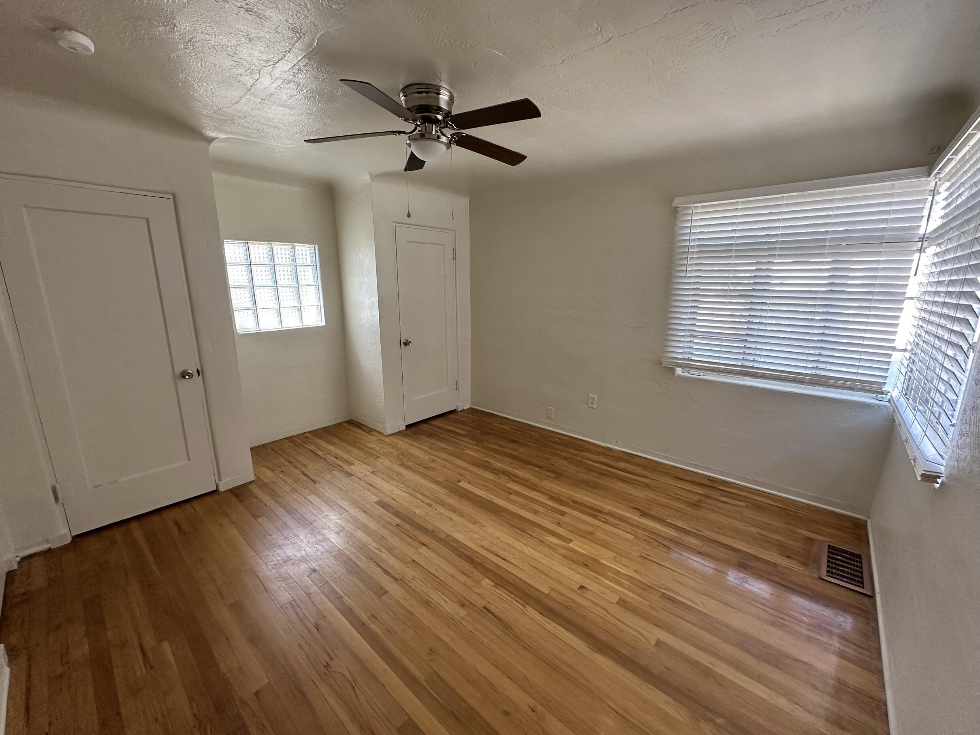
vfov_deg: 85.7
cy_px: 368
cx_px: 490
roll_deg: +0.7
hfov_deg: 102.1
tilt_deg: -12.4
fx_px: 396
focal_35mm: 14
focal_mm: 2.22
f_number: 2.2
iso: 200
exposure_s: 1/99
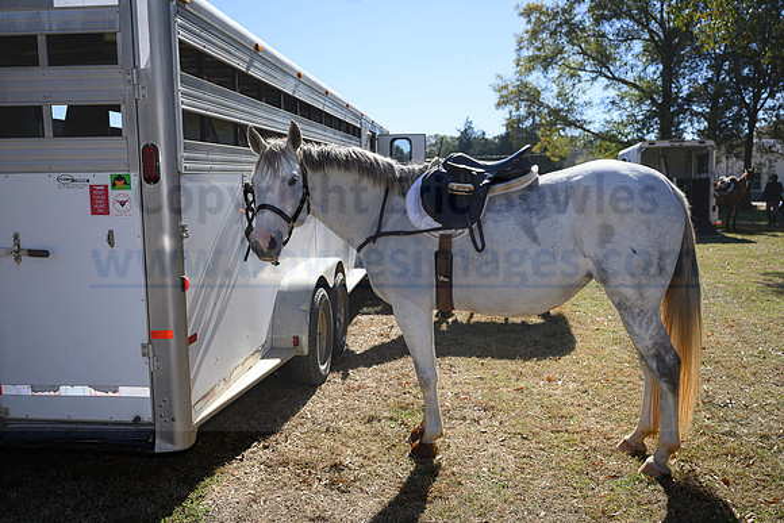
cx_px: 392
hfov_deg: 61.9
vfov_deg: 43.6
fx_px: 653
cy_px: 262
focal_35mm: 30
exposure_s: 1/640
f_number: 3.5
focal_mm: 30
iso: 64
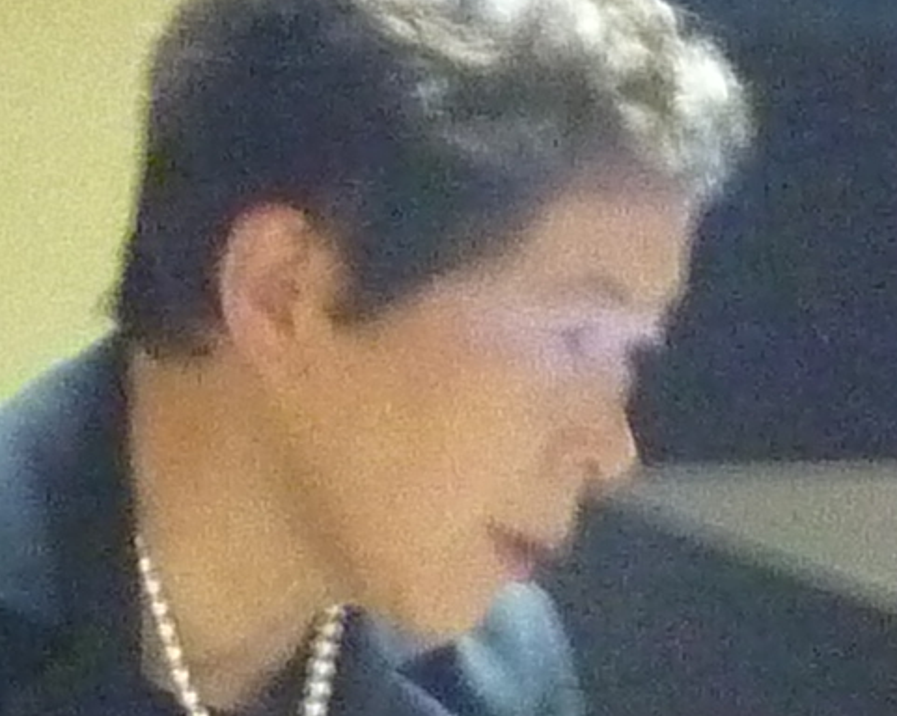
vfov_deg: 3.7
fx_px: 11035
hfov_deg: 4.7
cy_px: 755
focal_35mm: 416
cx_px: 395
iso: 800
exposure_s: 1/15
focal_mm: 9.1
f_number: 3.9
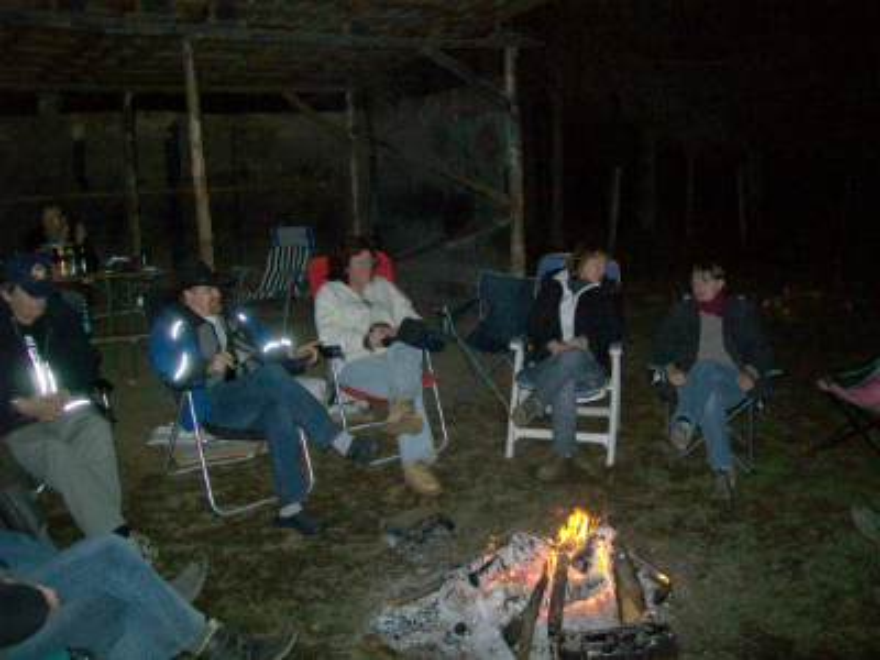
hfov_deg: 54.0
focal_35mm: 34
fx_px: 864
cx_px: 440
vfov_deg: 41.8
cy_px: 330
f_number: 2.7
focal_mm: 6.1
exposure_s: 1/60
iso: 160
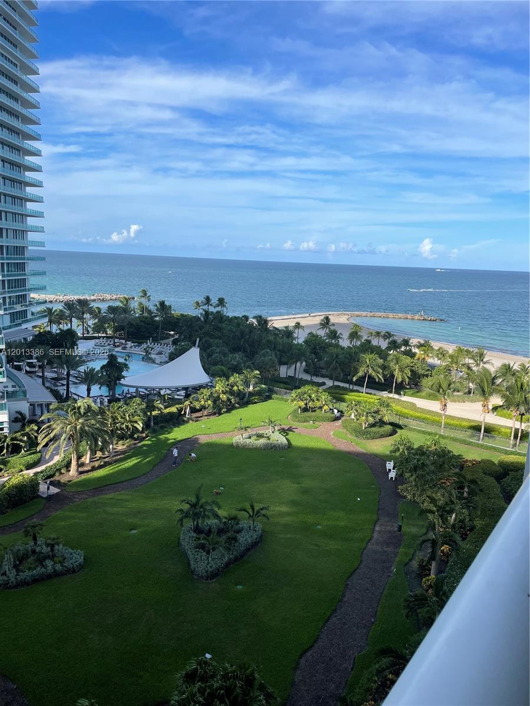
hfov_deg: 53.1
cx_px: 265
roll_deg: -4.1
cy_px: 353
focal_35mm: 26
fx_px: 531
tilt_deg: -12.4
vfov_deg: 67.3
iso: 32
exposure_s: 1/3509
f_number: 1.6
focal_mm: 4.2
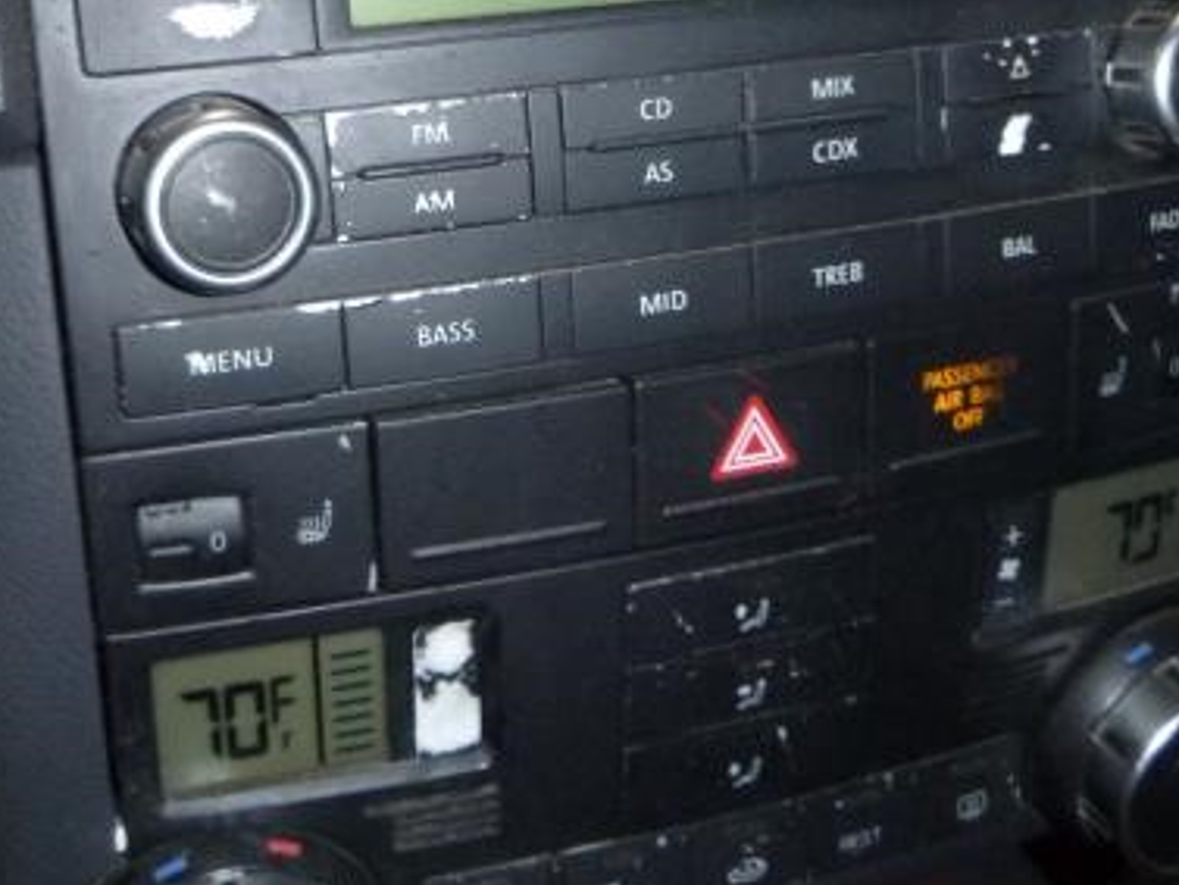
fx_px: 1806
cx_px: 482
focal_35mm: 53
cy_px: 185
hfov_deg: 36.1
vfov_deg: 27.0
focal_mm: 4.5
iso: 400
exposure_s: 1/60
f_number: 3.9
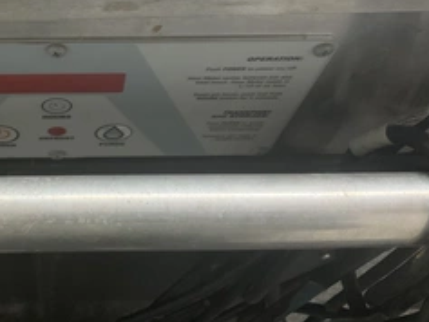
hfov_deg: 37.2
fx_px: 608
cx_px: 72
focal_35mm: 49
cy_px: 80
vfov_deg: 29.2
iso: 250
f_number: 1.8
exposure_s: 1/60
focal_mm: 3
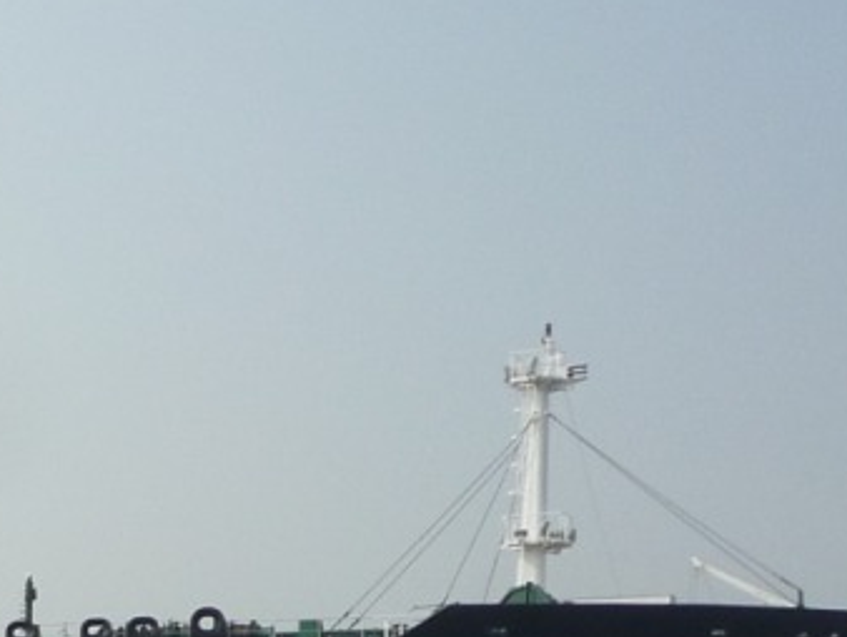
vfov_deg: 12.8
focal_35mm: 110
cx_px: -459
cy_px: 958
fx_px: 2693
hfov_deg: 16.2
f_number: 4.5
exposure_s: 1/800
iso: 100
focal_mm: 4.5
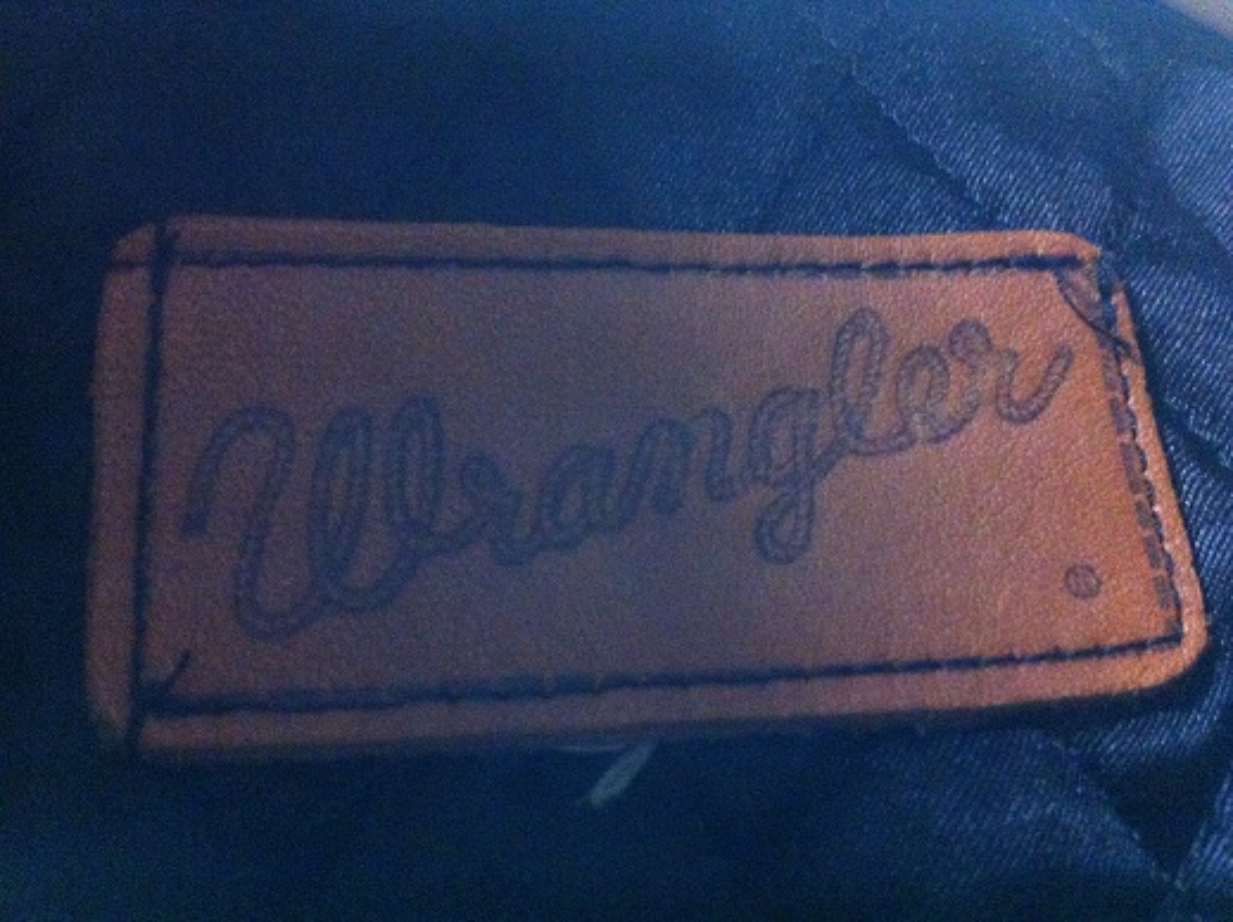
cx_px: 616
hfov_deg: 52.7
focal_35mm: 35
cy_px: 461
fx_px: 1245
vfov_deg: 40.6
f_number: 2.8
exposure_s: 1/15
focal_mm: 3.85
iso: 1000
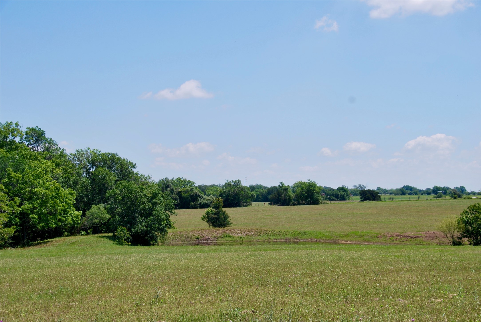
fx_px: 883
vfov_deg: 20.7
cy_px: 161
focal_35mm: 66
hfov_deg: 30.5
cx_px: 240
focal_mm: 44
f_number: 8
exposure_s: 1/250
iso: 100
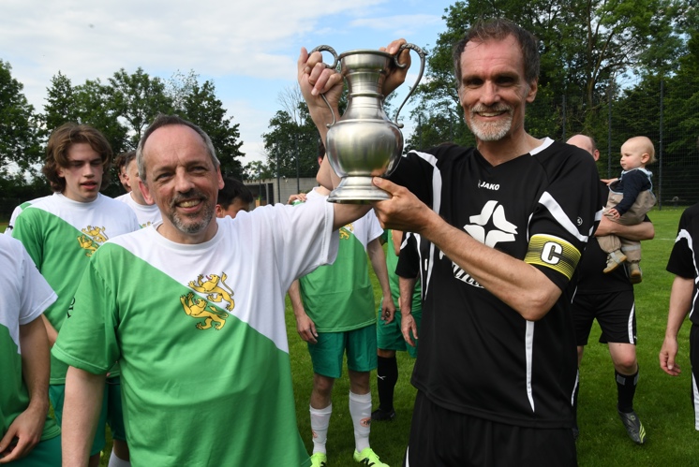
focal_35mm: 36
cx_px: 350
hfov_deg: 53.1
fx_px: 700
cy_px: 234
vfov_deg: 37.0
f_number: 16
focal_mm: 24
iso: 1250
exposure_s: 1/400
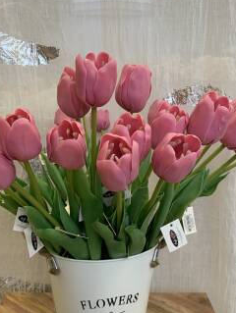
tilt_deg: -8.0
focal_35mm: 41
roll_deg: +0.9
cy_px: 170
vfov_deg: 45.7
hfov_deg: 35.2
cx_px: 114
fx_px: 372
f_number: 1.8
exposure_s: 1/50
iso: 64
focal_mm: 4.25
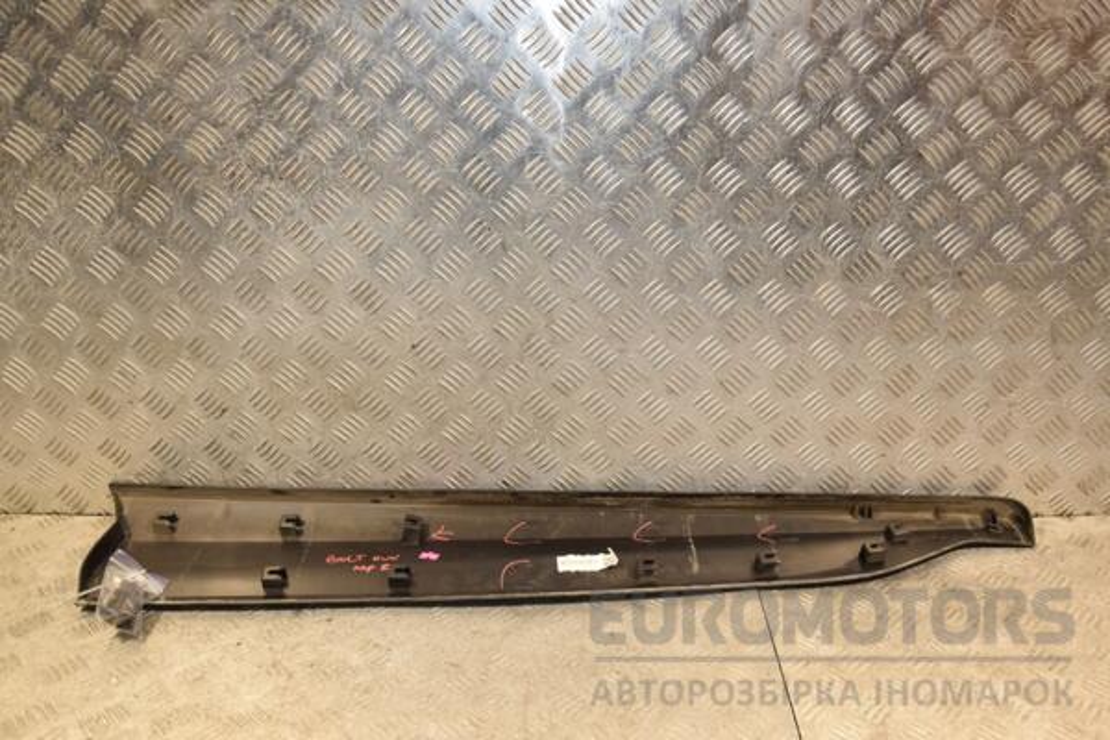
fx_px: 971
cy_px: 370
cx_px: 555
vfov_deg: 41.7
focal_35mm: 32
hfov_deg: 59.5
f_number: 5
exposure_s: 1/200
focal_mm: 21
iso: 800
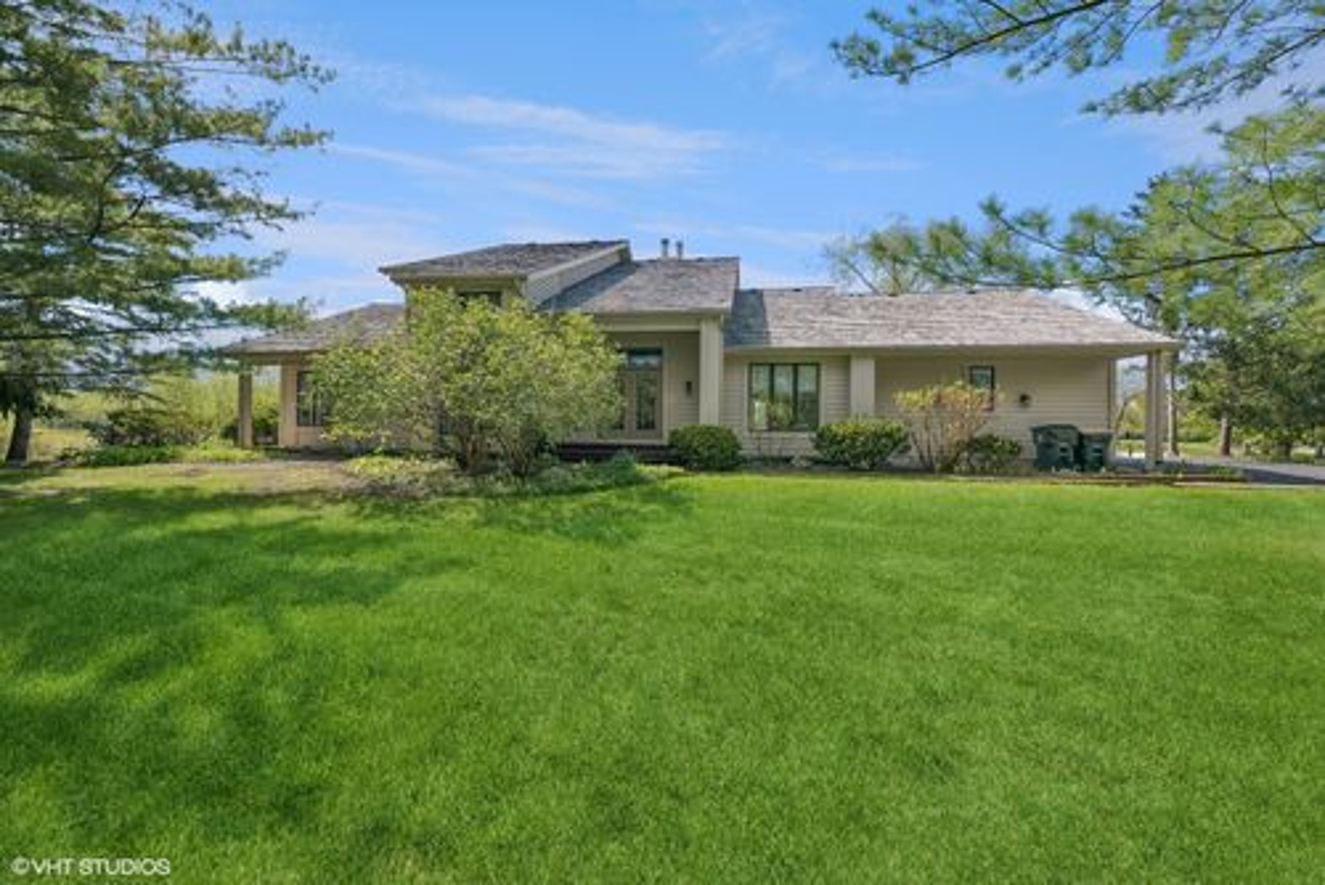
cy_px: 442
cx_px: 662
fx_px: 442
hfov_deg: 112.6
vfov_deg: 90.1
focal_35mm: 12
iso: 320
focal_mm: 12
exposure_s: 1/250
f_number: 8
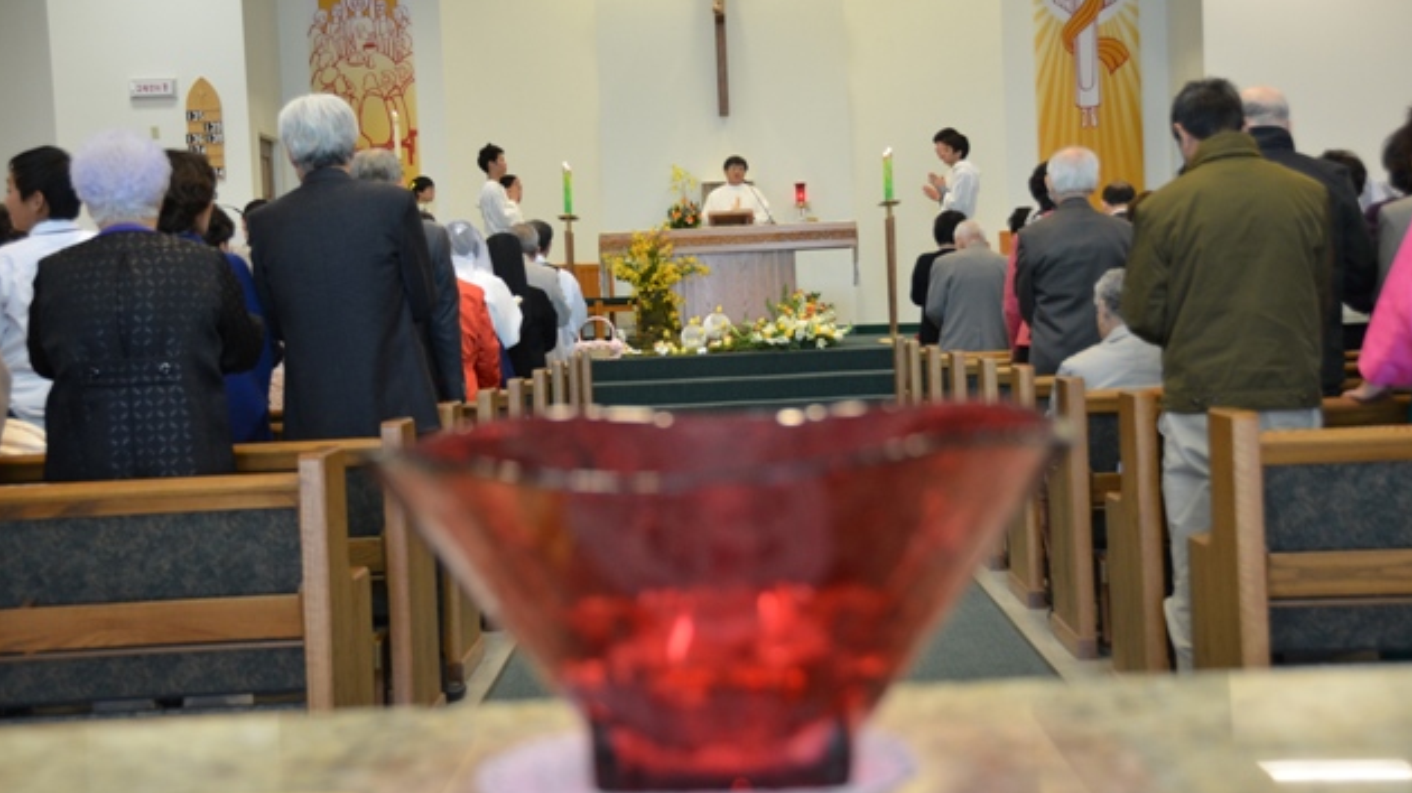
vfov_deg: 23.5
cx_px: 704
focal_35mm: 51
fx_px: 1909
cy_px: 343
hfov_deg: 40.6
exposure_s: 1/30
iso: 800
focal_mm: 32
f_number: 4
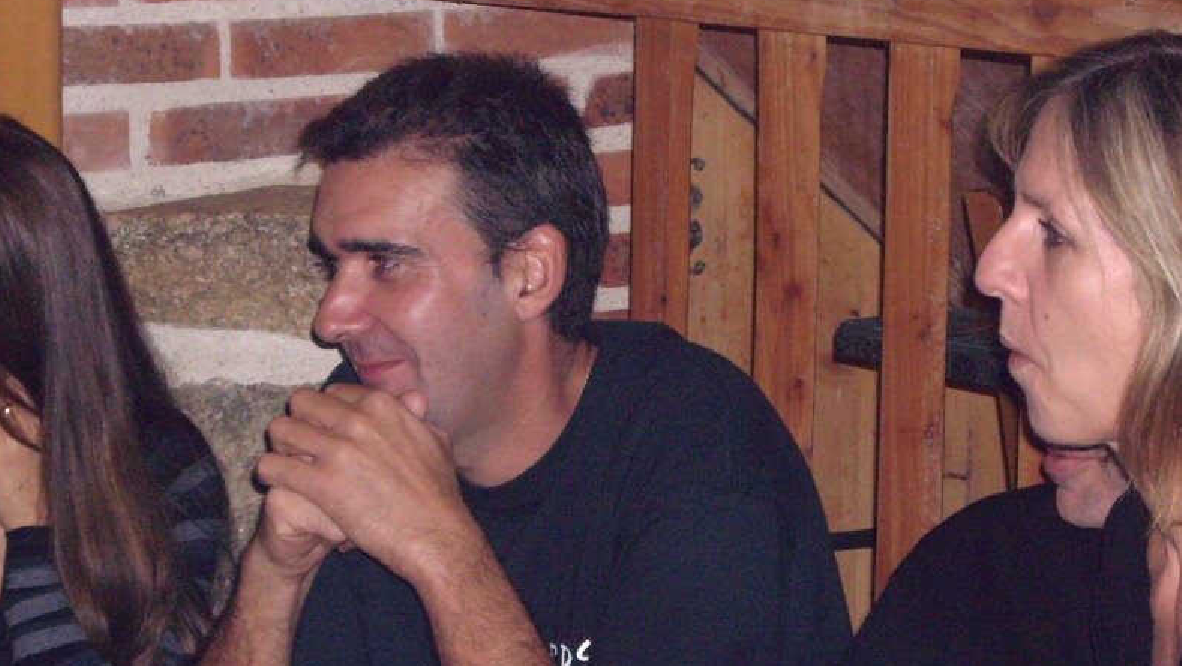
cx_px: 513
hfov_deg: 16.1
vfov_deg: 9.1
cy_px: 398
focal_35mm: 133
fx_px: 4170
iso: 400
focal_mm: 15.3
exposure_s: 1/100
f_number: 4.6
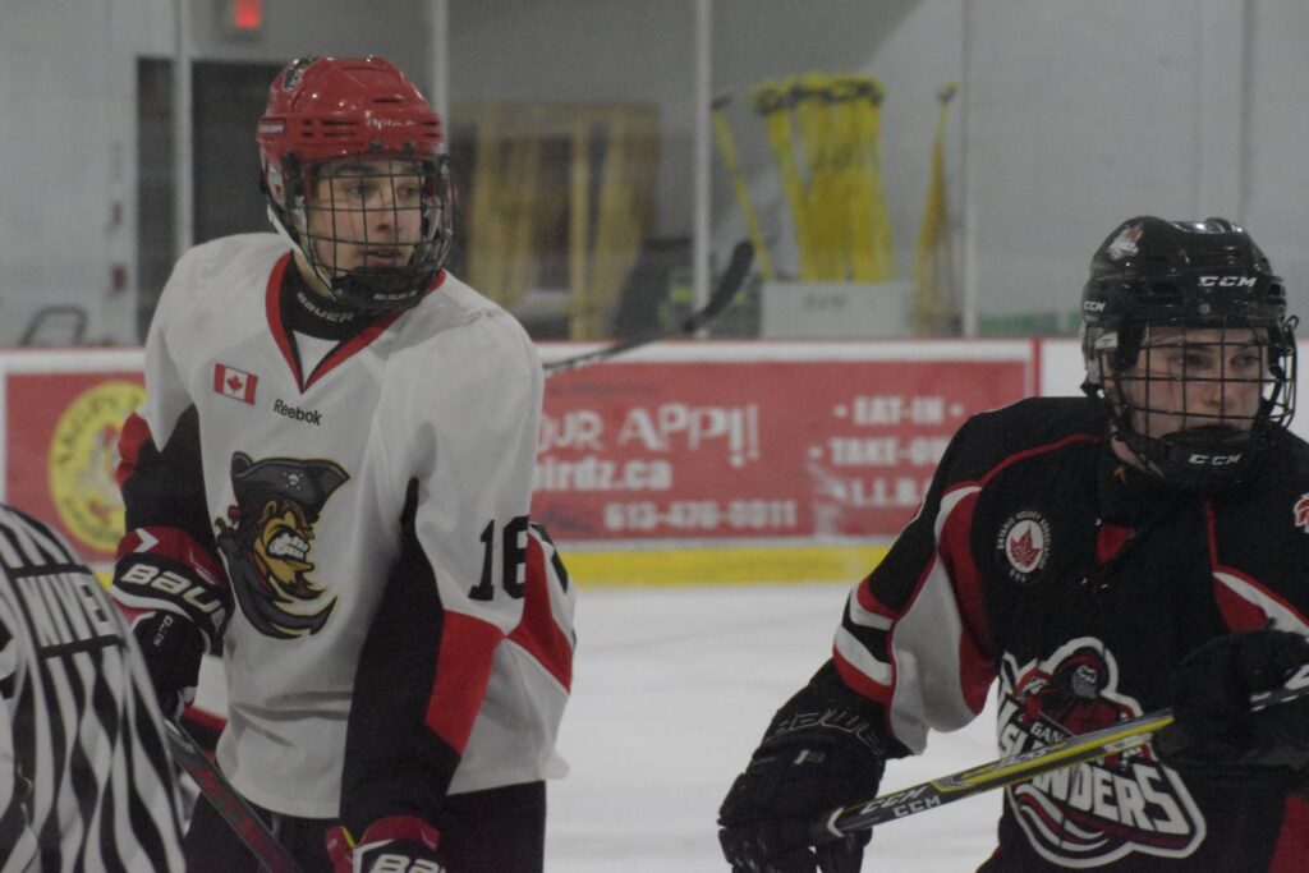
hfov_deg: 12.5
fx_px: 6000
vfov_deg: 8.3
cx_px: 654
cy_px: 436
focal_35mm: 165
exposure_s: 1/320
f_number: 7.1
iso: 10000
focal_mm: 110
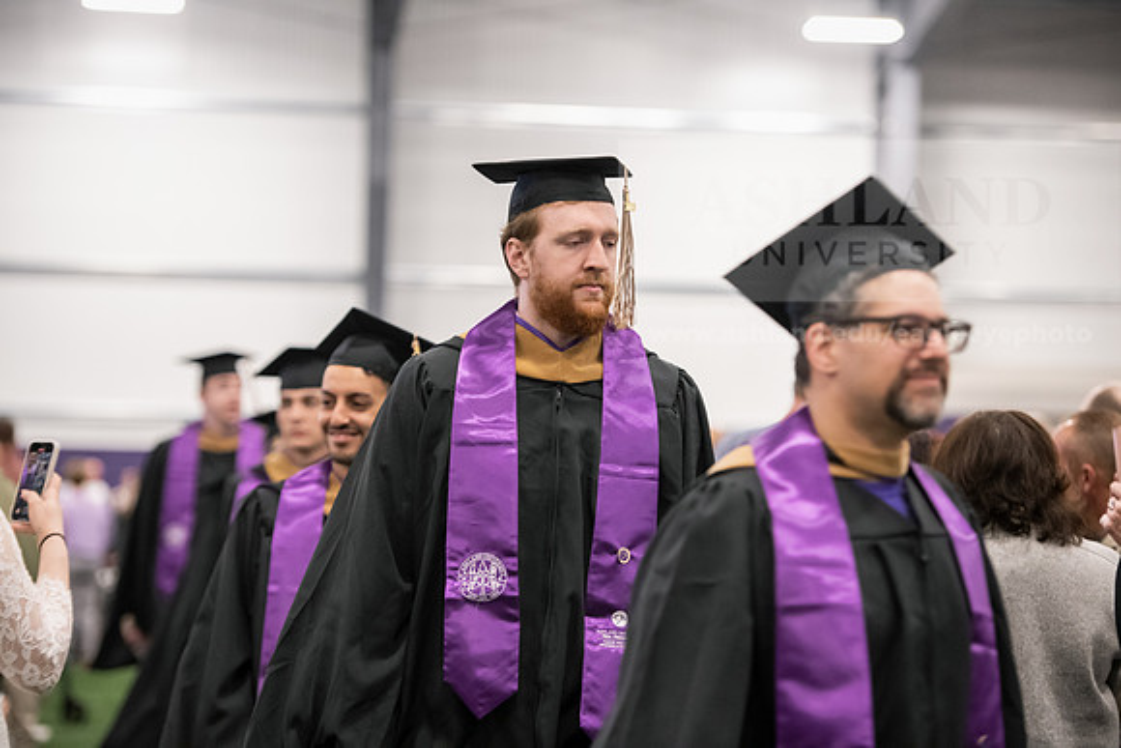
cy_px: 374
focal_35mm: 120
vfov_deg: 11.4
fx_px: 3737
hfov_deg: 17.1
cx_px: 560
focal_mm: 120
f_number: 3.2
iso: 3200
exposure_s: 1/200
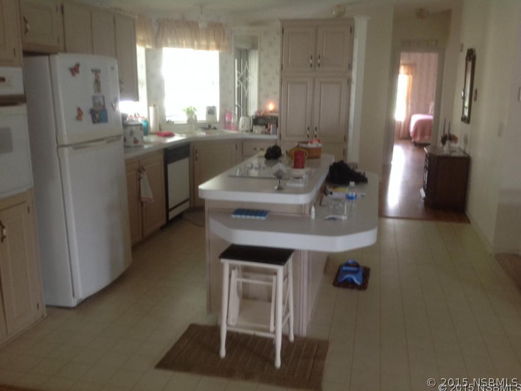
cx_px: 260
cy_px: 196
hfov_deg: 52.6
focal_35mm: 35
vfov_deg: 40.7
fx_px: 527
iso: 125
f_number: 2.4
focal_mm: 4.28
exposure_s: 1/15
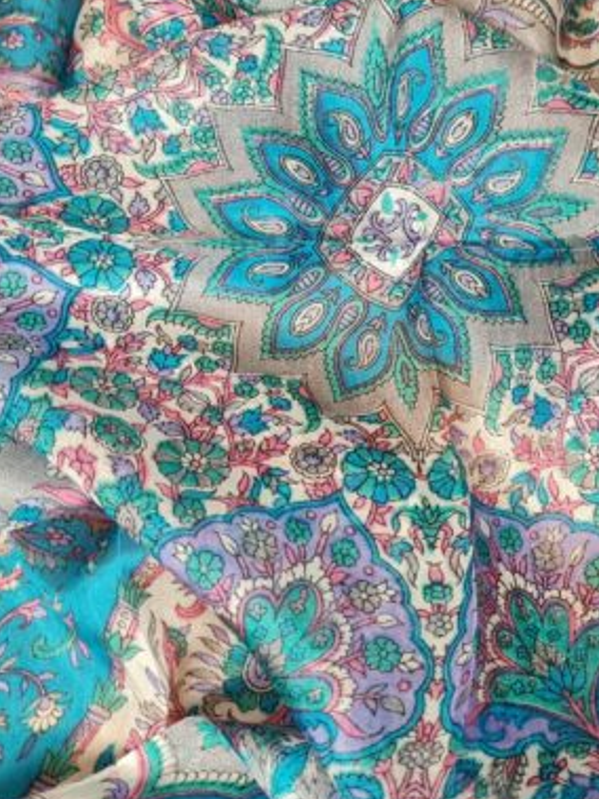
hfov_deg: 30.2
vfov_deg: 39.6
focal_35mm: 48
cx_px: 363
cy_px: 368
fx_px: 1108
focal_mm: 5.4
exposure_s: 1/40
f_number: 1.8
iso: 250
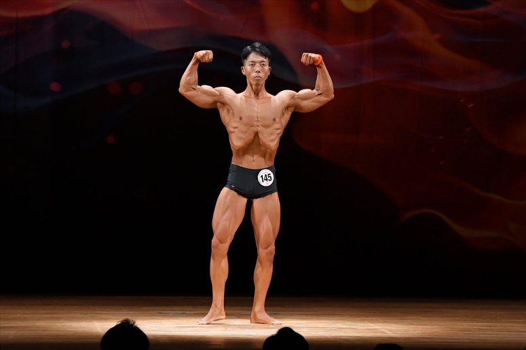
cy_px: 175
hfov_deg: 9.2
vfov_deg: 6.1
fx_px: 3286
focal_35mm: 225
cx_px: 263
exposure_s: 1/400
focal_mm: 150
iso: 3200
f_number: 5.6
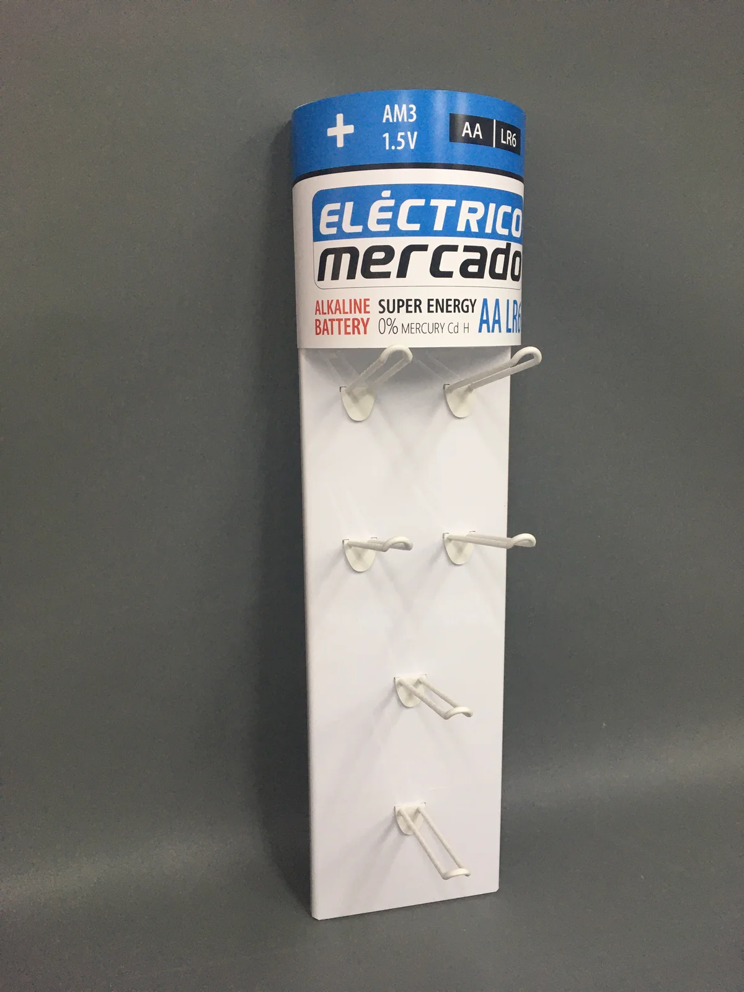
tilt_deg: -22.8
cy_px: 496
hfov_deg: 48.2
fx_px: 831
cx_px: 372
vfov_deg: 61.7
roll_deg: -2.8
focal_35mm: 29
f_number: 2.2
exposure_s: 1/33
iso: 50
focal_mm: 4.15
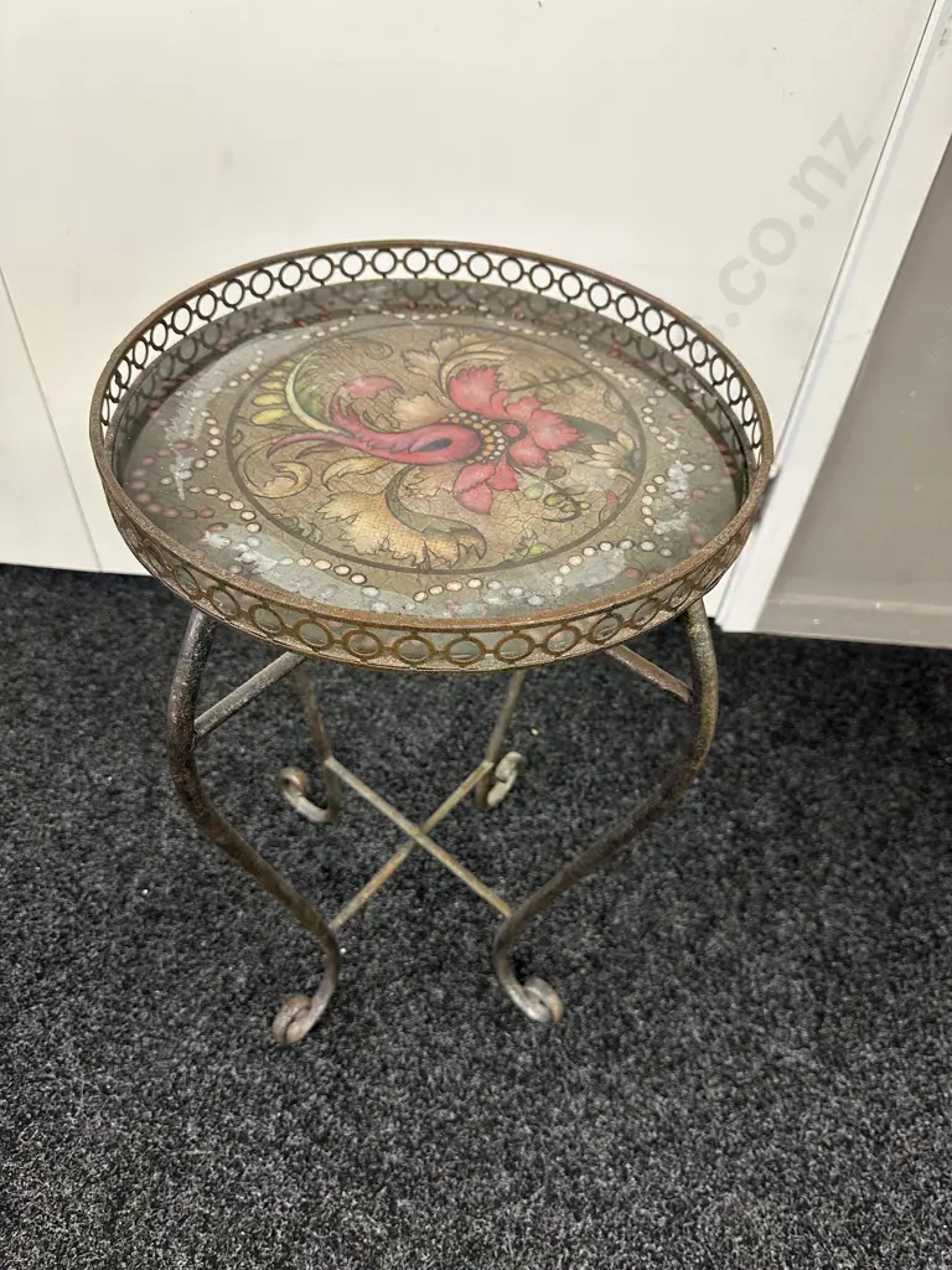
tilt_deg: -47.3
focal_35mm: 24
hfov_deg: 56.8
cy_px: 635
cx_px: 476
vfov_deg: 71.6
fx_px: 880
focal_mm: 6.86
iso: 200
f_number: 1.78
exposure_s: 1/50
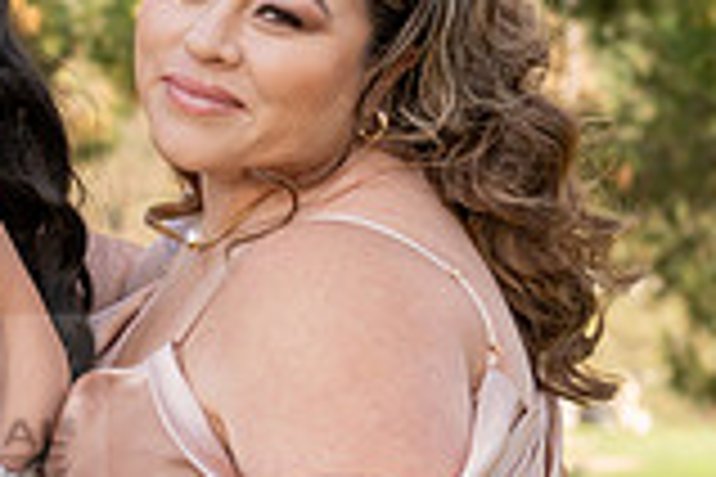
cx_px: -275
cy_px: 535
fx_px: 4753
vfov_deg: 5.7
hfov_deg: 8.5
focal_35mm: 239
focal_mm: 55
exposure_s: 1/160
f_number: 4
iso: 80
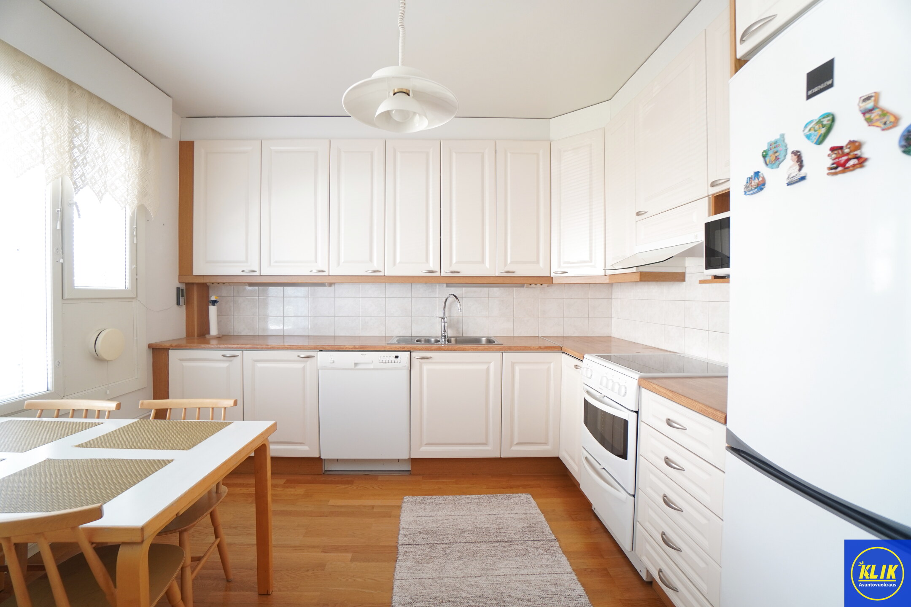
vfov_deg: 77.3
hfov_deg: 100.4
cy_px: 304
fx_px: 380
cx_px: 456
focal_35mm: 15
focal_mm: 10
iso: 320
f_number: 4
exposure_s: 1/30
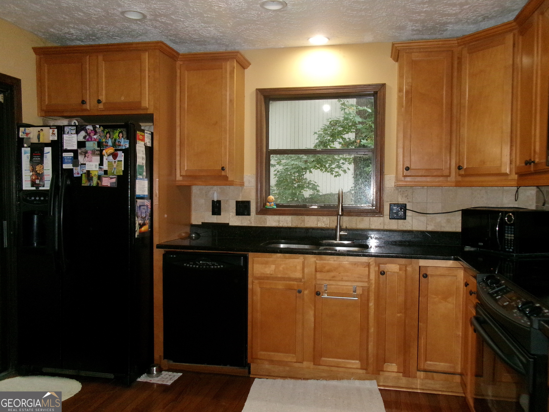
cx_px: 274
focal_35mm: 28
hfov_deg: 63.4
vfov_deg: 49.7
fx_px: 444
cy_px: 206
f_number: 3.9
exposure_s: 1/34
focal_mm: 5.1
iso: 608
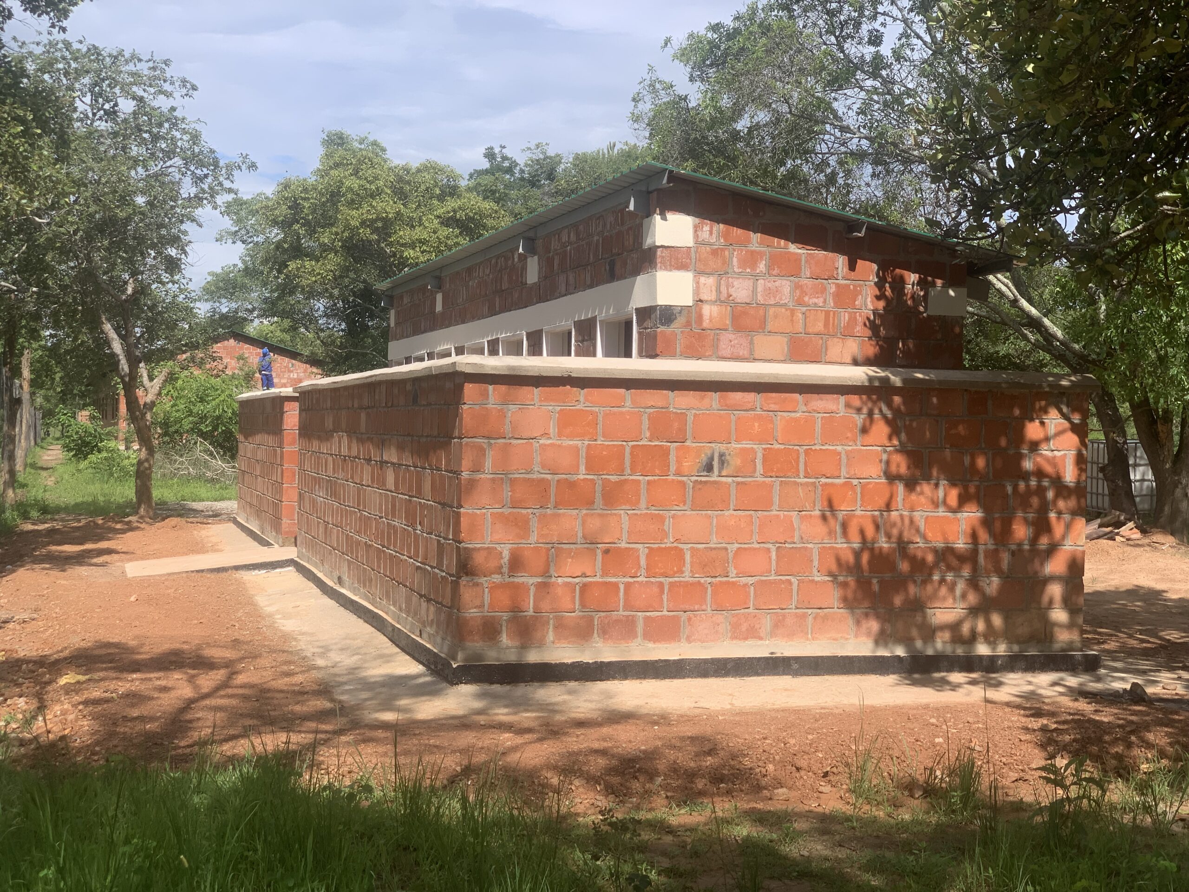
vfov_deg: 28.0
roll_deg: -1.7
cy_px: 446
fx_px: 1786
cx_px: 594
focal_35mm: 52
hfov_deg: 36.8
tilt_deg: -0.4
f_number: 2.4
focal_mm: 6
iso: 16
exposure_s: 1/978
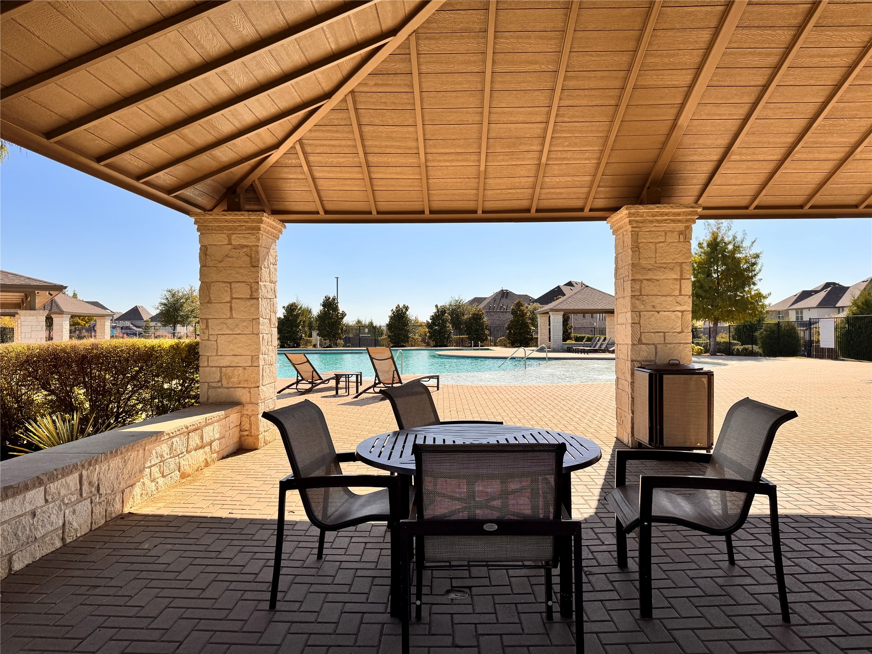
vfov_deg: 56.8
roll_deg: +0.1
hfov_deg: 71.6
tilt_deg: +0.3
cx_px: 436
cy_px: 327
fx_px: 605
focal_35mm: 24
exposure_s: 1/4950
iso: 80
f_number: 1.78
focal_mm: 6.76
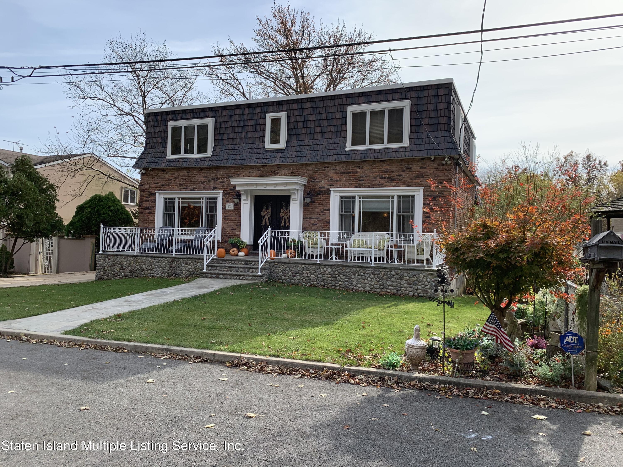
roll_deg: -0.8
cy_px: 234
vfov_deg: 53.1
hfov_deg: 67.3
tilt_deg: +1.1
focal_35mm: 26
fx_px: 468
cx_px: 312
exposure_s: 1/1748
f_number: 1.8
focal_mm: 4.25
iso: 25
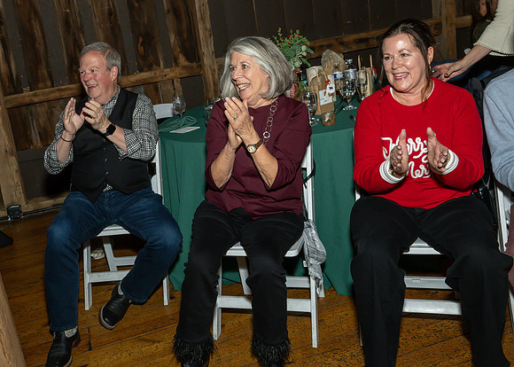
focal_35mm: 38
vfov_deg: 36.4
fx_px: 555
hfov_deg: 49.0
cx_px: 181
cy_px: 145
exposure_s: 1/250
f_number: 8
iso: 640
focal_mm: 20
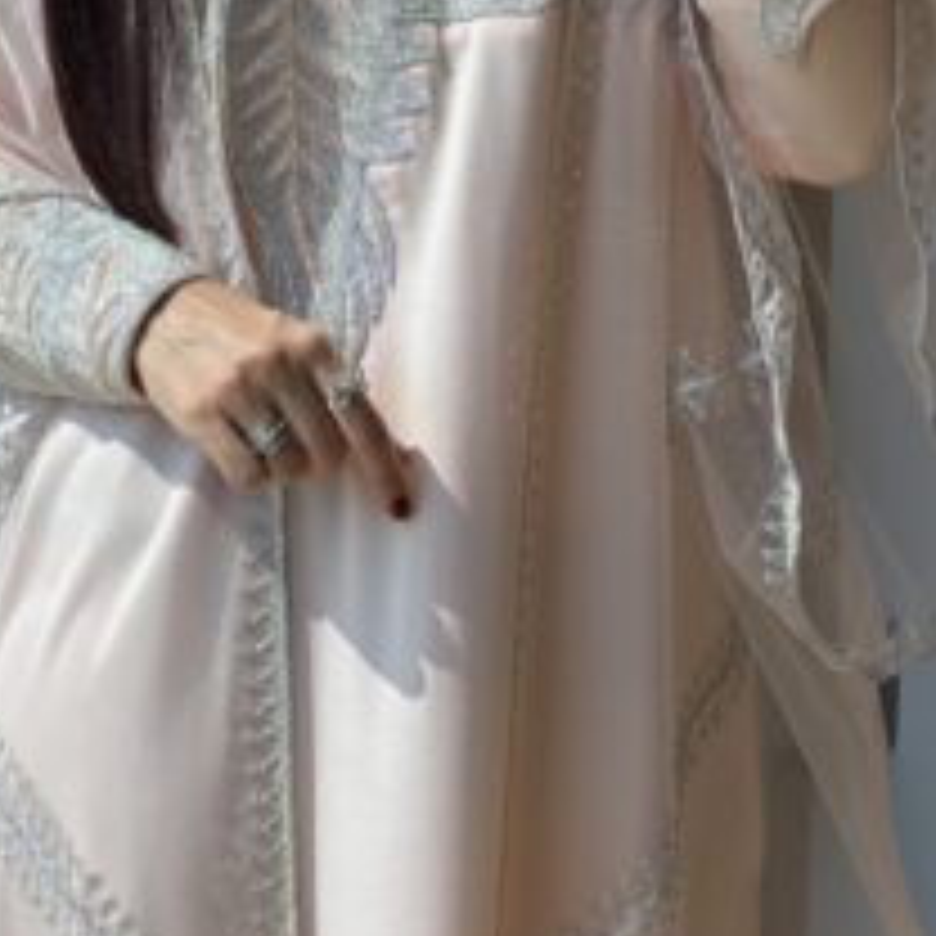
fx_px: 5201
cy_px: 387
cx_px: 428
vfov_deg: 10.3
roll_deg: -1.8
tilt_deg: -24.0
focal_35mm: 170
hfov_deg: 10.3
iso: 50
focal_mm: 16.89
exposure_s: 1/522
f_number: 2.8
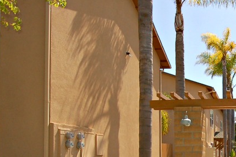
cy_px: 100
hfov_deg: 44.6
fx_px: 229
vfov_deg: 37.5
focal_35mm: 35
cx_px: 245
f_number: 11
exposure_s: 1/500
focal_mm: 10
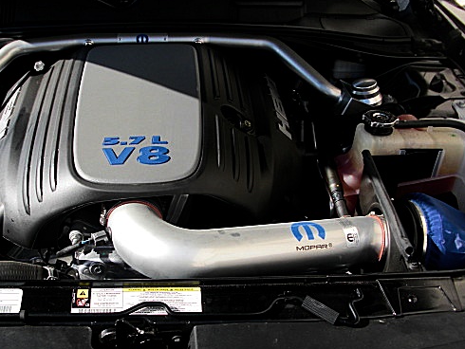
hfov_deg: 40.1
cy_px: 179
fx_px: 632
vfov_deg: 30.9
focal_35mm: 47
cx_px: 175
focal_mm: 6.3
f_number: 2.8
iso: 50
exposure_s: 1/500
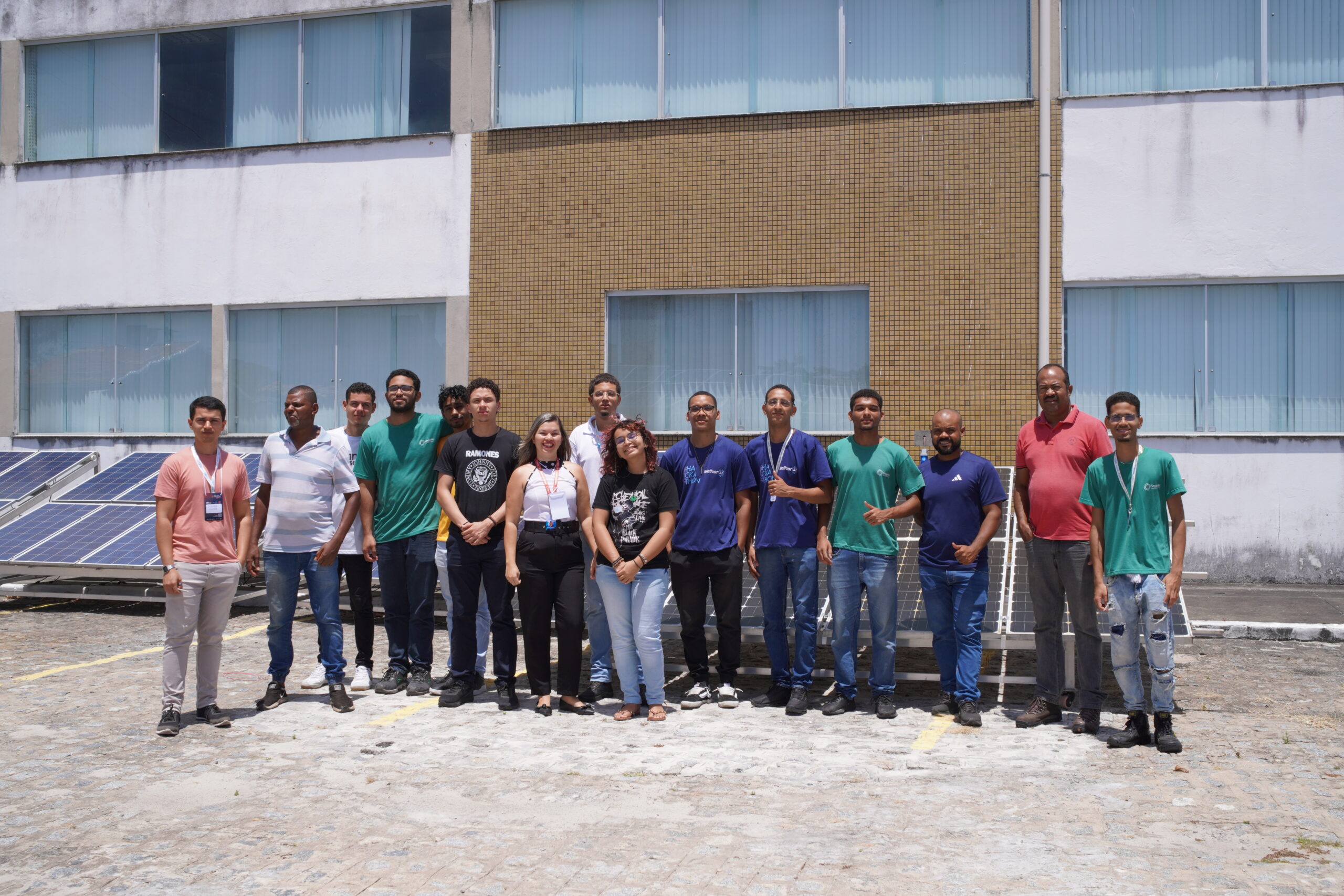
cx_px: 672
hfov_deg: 51.3
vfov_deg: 35.5
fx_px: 1400
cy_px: 448
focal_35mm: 38
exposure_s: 1/320
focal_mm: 25
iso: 100
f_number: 7.1
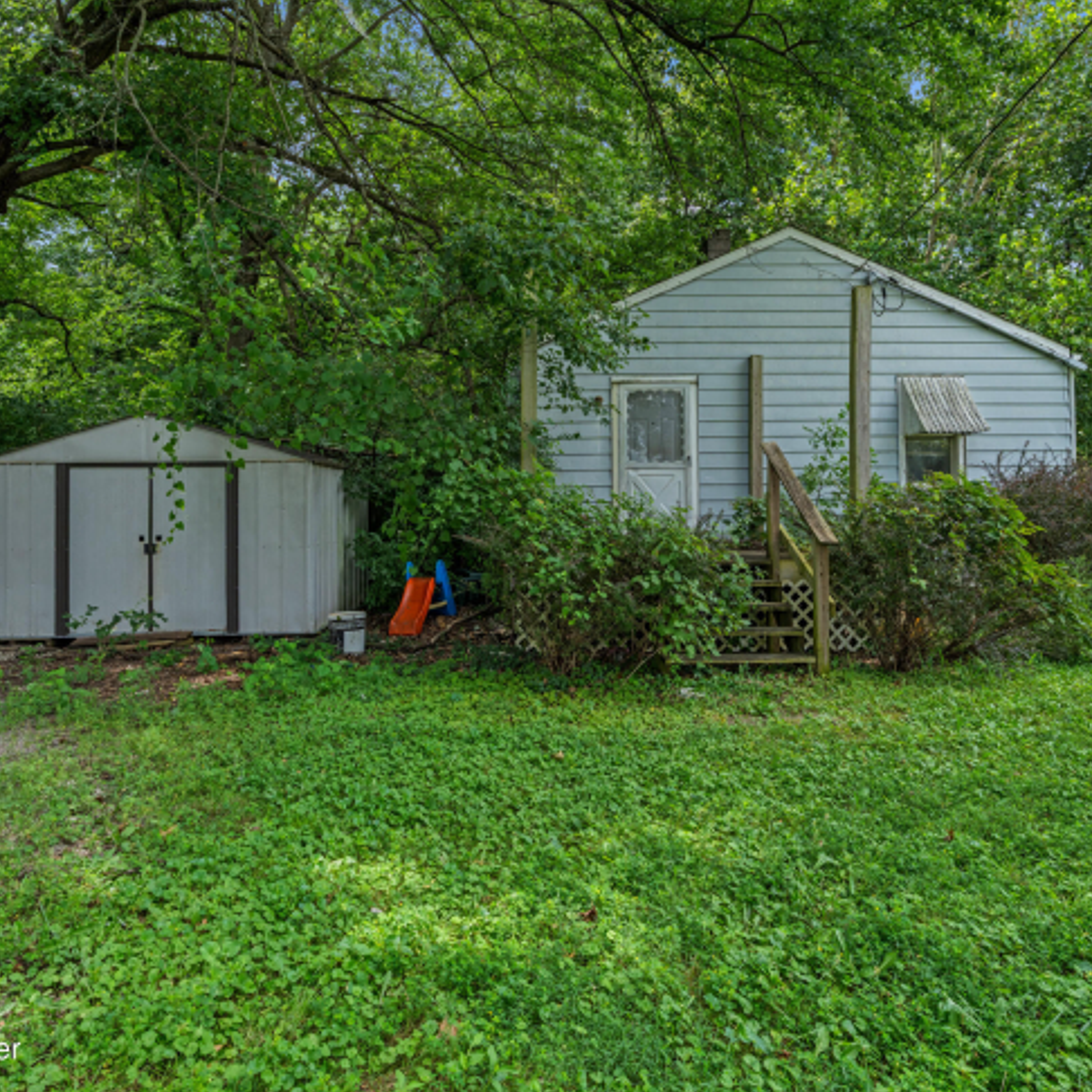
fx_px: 749
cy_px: 537
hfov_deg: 72.1
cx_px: 571
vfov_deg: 72.1
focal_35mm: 21
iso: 400
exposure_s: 1/60
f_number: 10
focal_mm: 16
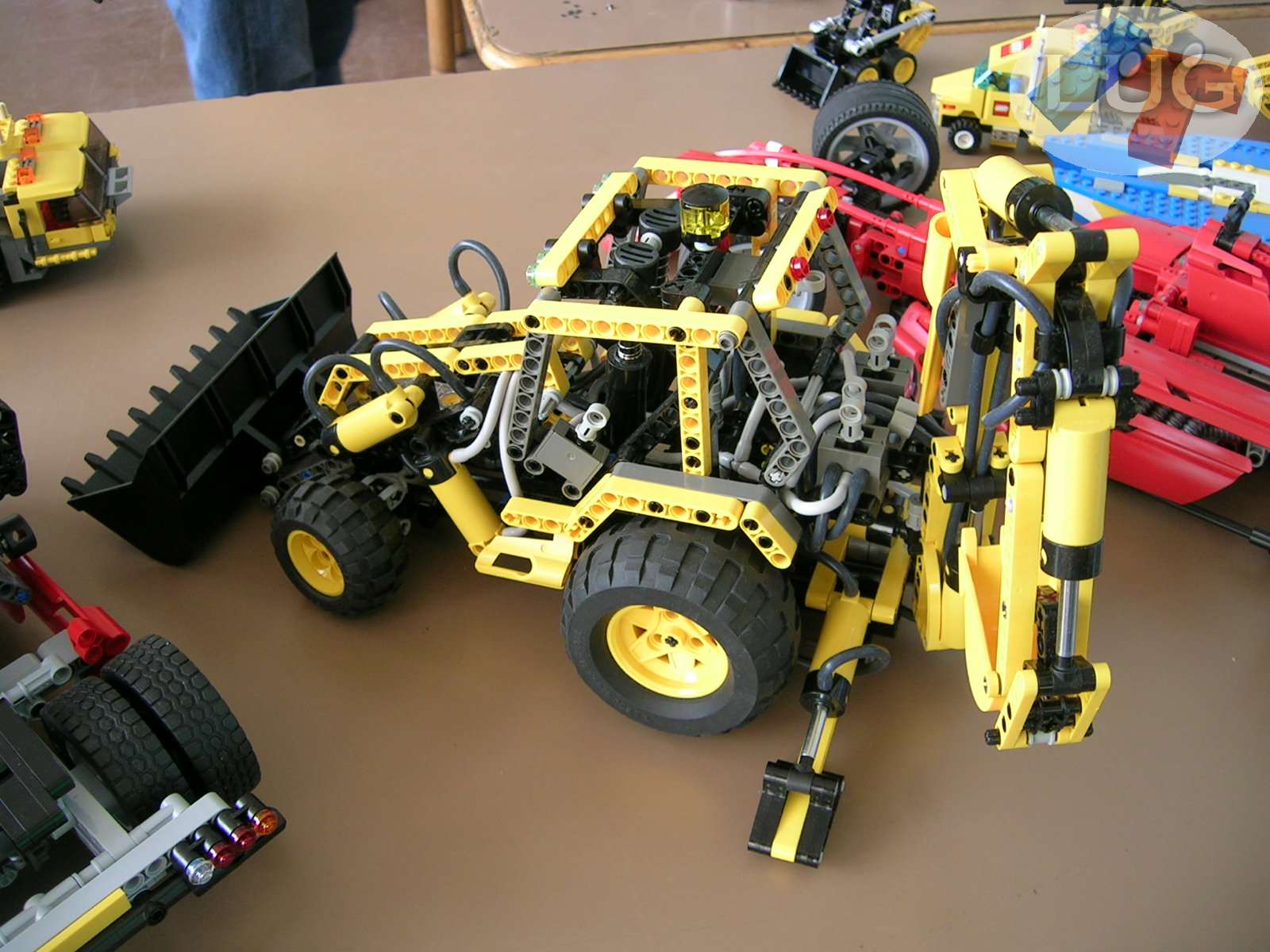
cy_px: 476
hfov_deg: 52.6
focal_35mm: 35
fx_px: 1284
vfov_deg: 40.7
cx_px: 635
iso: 50
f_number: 2.8
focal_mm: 5.4
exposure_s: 1/26.5
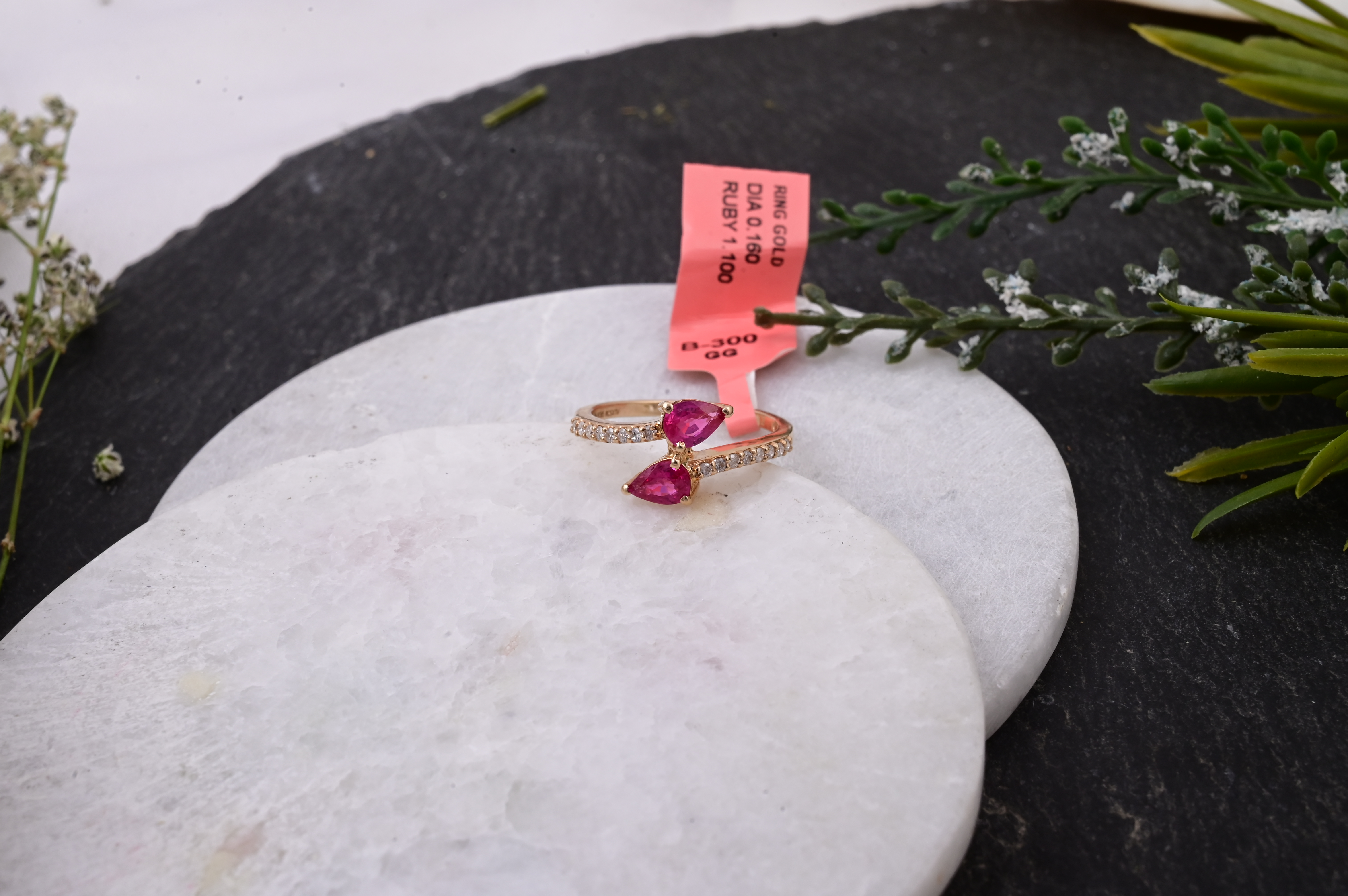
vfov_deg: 19.4
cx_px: 674
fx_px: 2619
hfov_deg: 28.9
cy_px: 448
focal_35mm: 70
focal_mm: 70
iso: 640
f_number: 20
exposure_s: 1/80
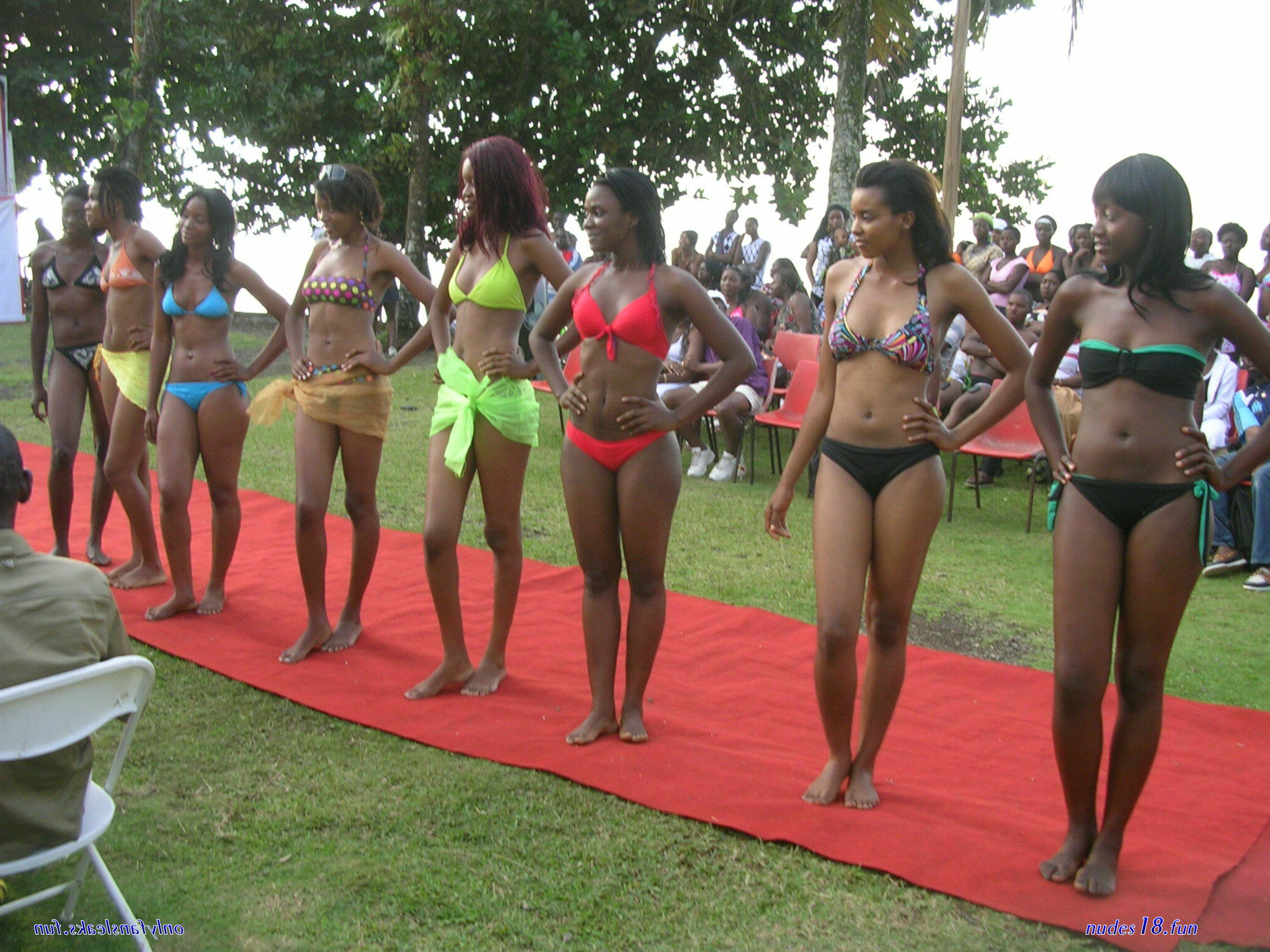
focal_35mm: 38
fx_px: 1394
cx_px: 635
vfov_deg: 37.7
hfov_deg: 49.0
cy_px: 476
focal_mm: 5.8
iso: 50
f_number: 2.8
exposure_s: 1/112
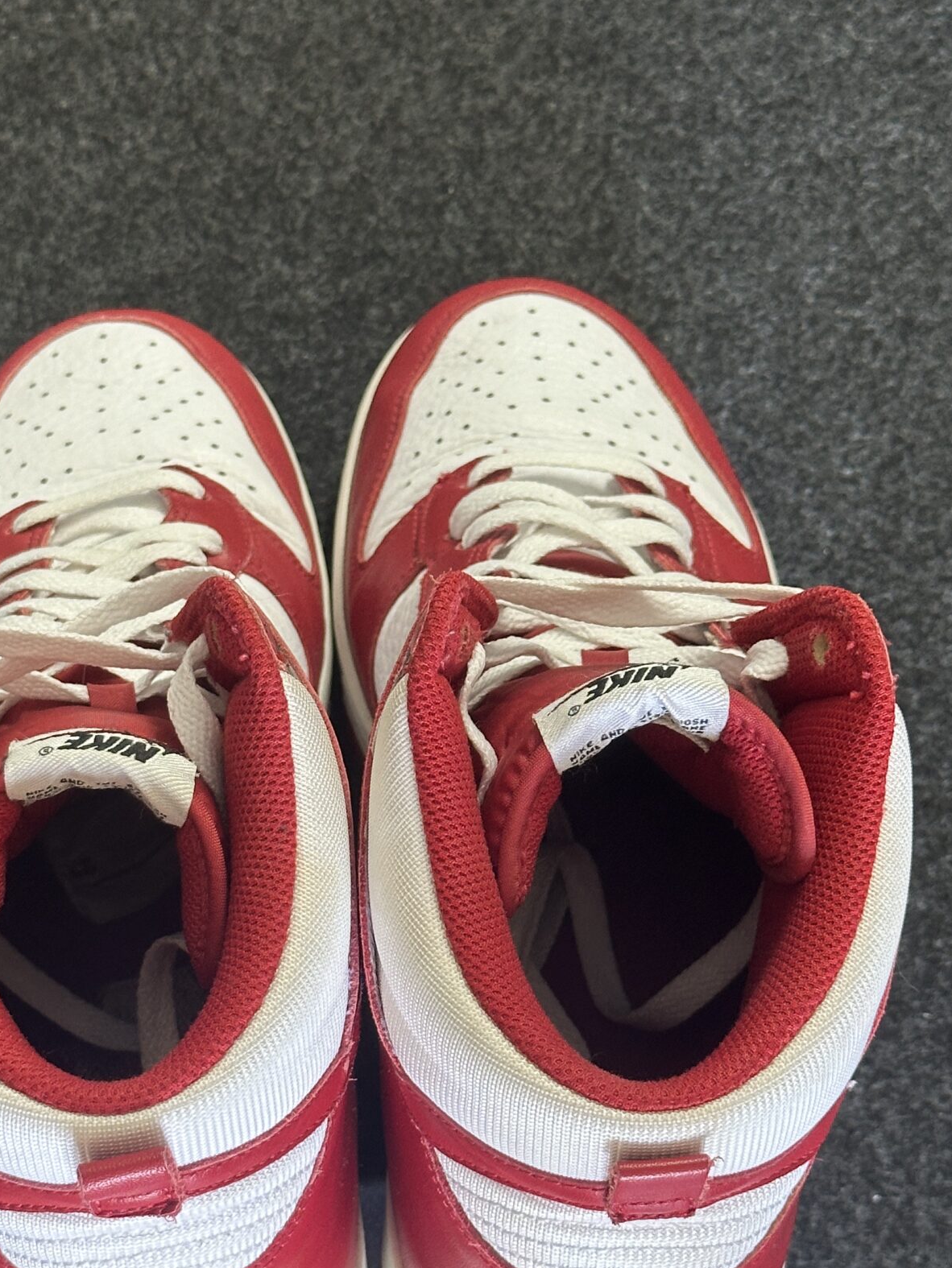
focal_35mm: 78
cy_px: 835
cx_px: 319
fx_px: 2859
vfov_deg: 24.9
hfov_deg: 18.9
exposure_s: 1/50
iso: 160
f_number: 1.78
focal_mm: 6.86
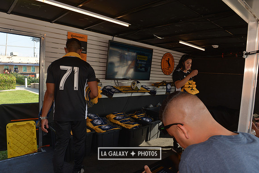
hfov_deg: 73.7
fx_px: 173
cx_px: 130
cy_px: 86
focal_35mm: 24
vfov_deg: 53.2
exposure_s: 1/200
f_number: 7.1
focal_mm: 24
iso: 200
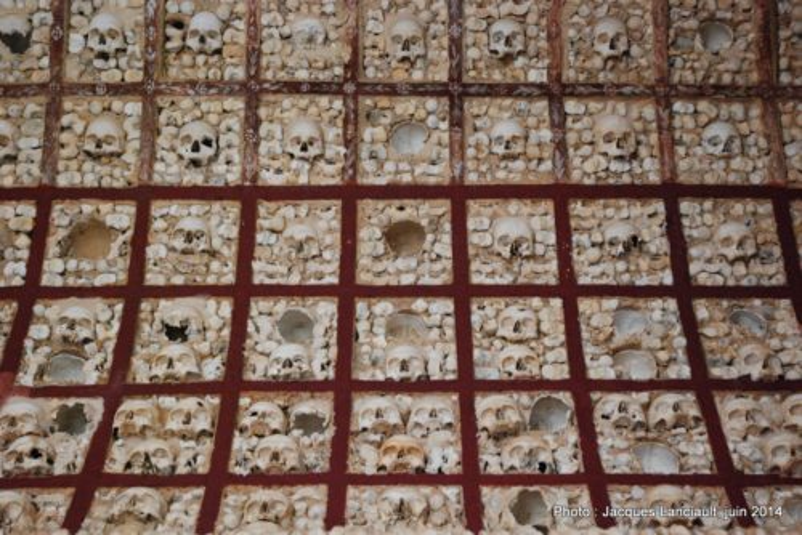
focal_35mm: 52
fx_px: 1170
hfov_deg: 37.8
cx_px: 401
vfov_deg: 25.8
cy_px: 268
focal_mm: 35
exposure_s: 1/100
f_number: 5
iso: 2000
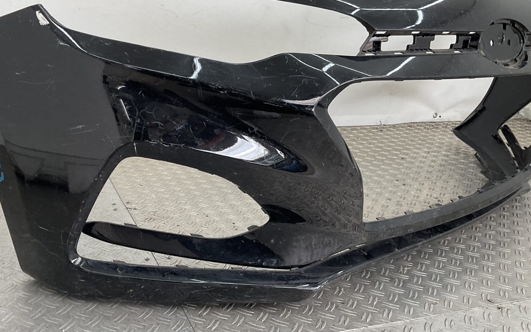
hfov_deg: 49.9
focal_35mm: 39
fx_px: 564
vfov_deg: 32.8
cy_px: 174
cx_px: 201
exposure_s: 1/120
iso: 20
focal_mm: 3
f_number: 1.8
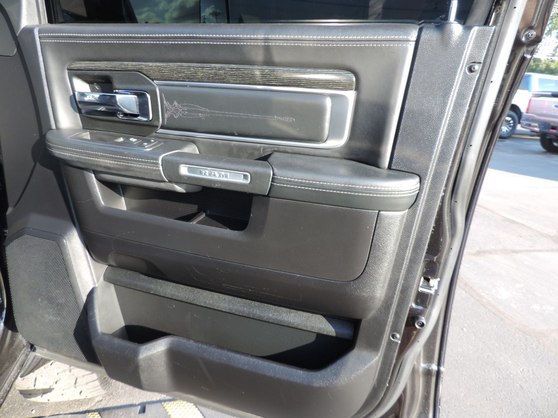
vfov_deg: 56.8
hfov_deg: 71.6
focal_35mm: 24
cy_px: 209
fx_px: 387
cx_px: 279
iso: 80
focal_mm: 4.3
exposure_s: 1/80
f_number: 3
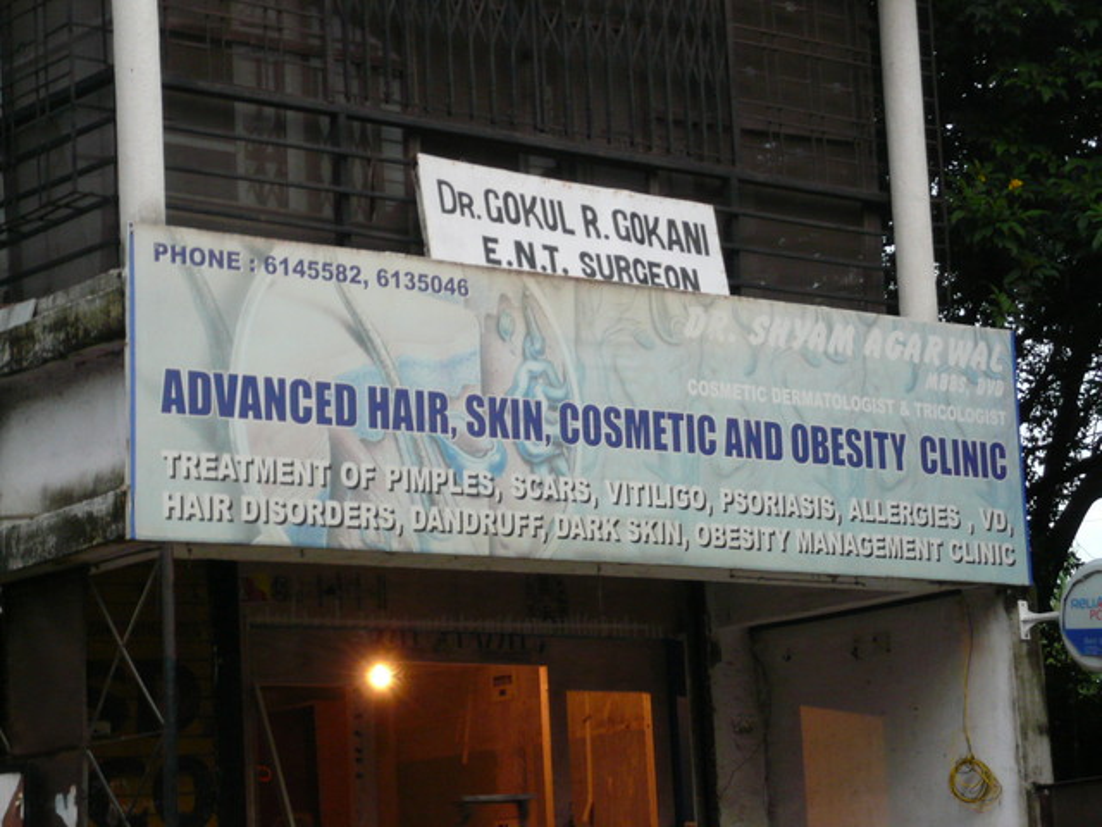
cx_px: 551
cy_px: 414
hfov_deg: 19.3
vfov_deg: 14.5
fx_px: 3247
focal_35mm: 102
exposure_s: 1/10
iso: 200
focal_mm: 16.8
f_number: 5.6
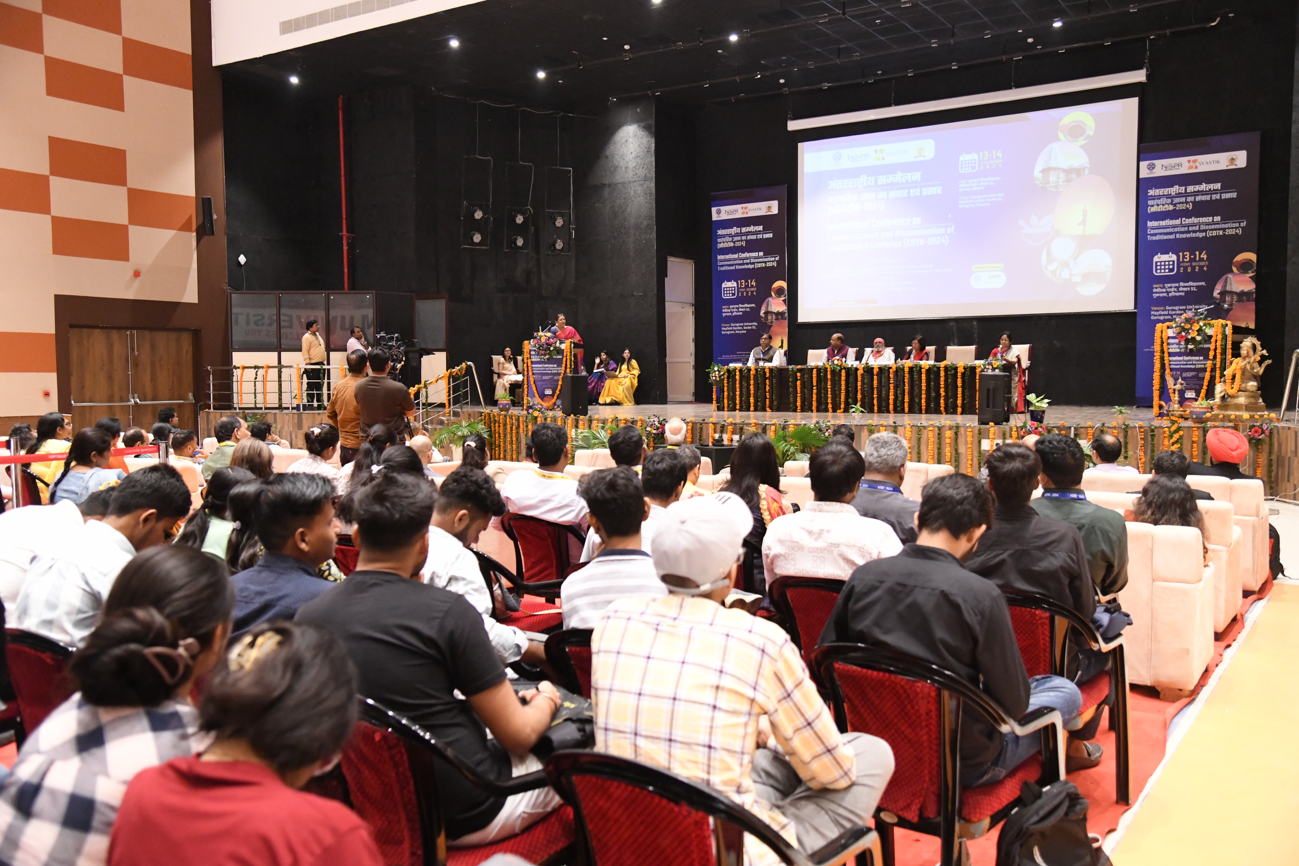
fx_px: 1118
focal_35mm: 31
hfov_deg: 60.3
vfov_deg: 42.3
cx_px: 650
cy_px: 433
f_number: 4
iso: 8000
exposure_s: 1/125
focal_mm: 31
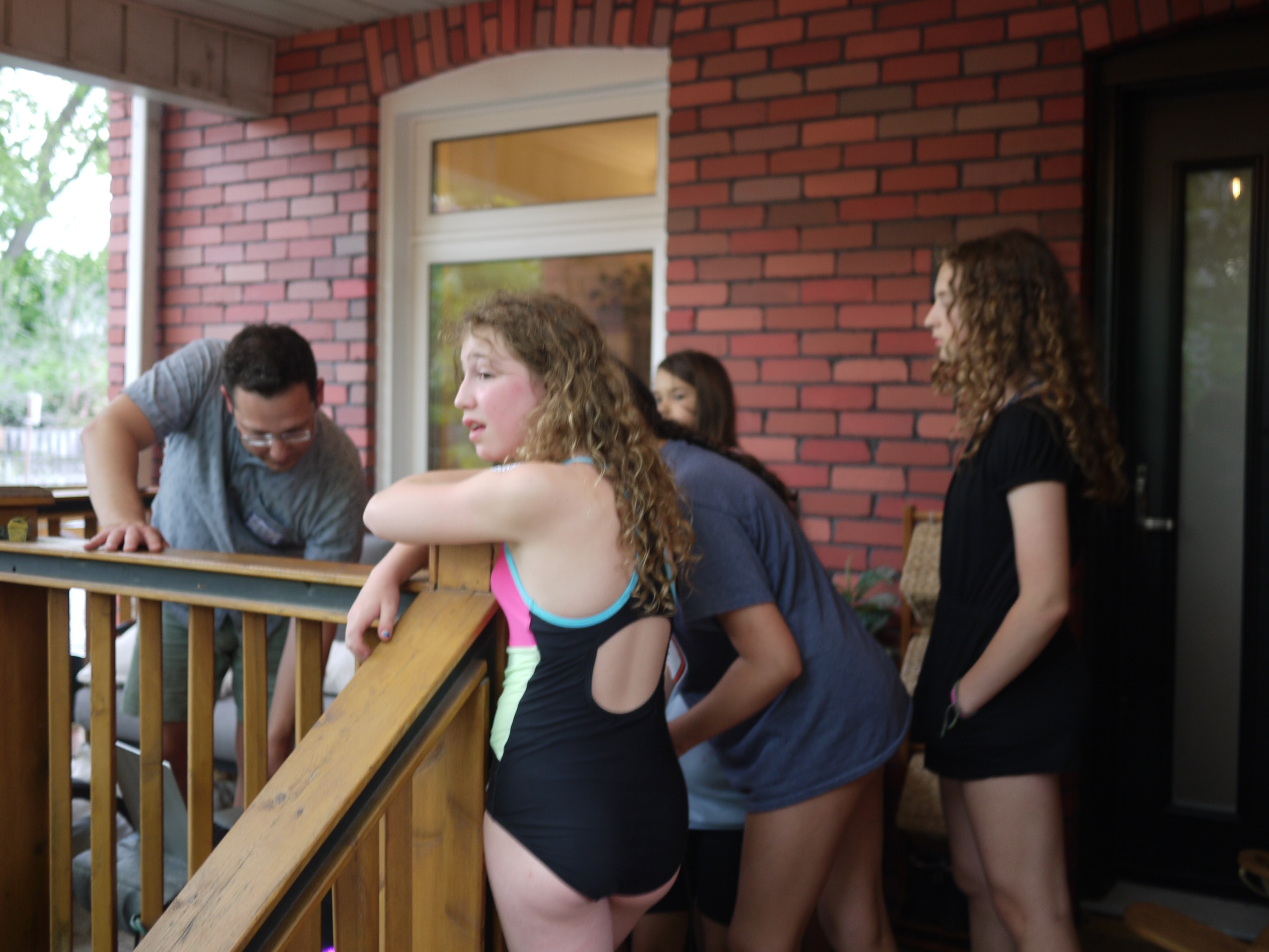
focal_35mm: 40
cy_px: 476
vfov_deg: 36.0
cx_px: 634
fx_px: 1466
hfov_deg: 46.8
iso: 125
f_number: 1.7
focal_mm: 20
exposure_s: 1/30
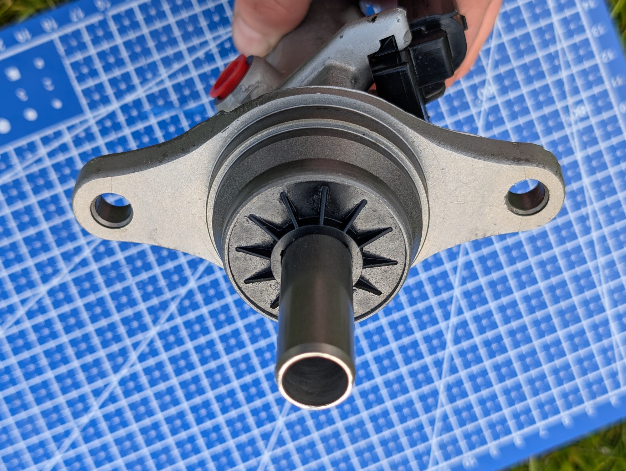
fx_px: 887
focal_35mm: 49
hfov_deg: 38.9
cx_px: 313
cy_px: 236
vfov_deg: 29.7
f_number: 1.68
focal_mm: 6.9
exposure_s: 1/217
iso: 28
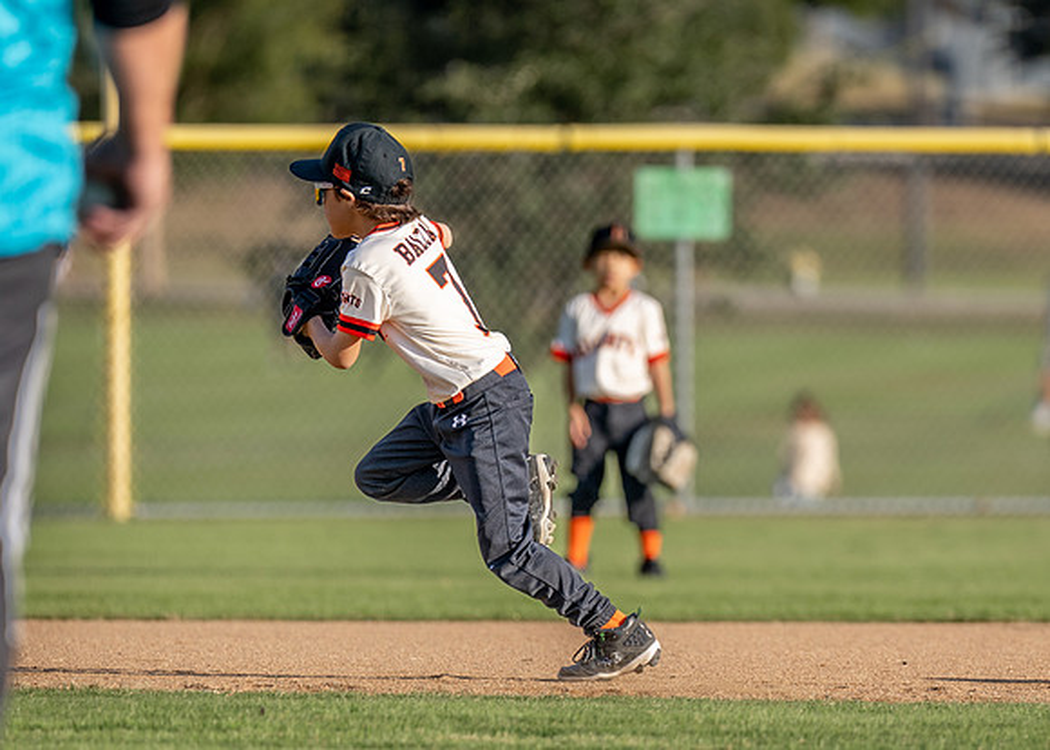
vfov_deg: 3.1
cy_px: 505
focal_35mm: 458
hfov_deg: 4.4
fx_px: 13657
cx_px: 709
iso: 100
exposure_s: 1/1600
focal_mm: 200
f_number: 2.8
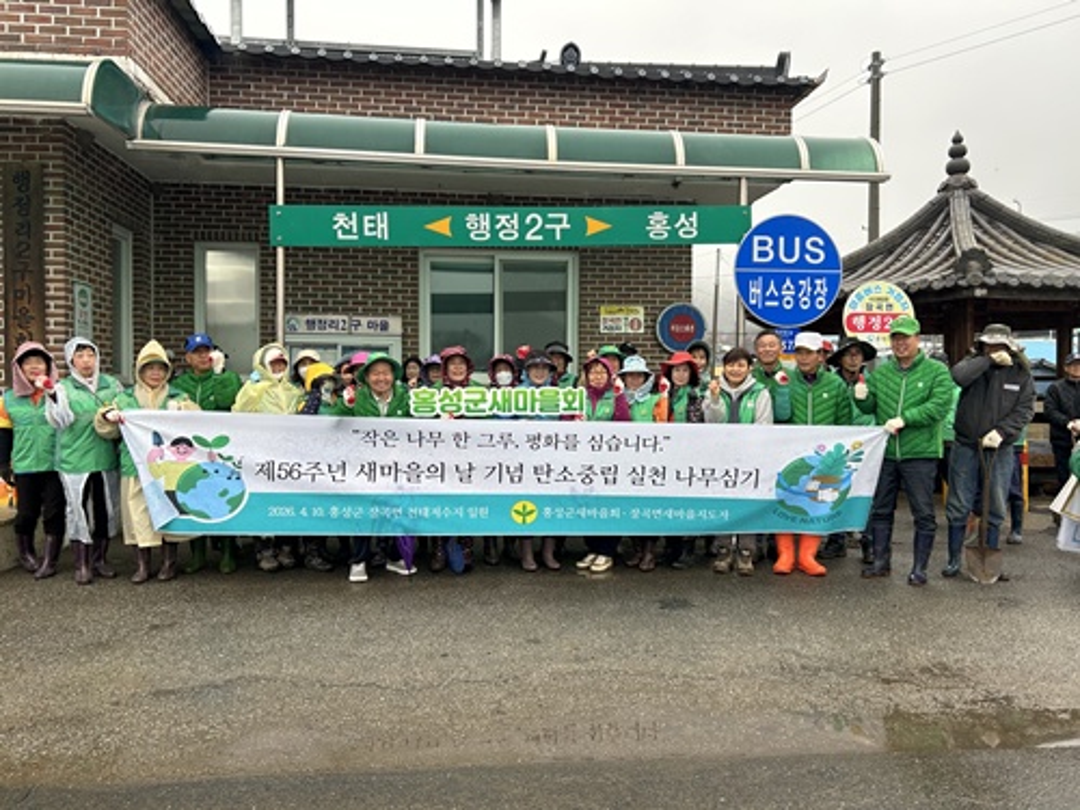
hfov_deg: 67.3
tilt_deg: -0.6
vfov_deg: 53.1
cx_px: 540
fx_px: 811
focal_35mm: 26
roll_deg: -0.4
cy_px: 405
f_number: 1.5
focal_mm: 5.7
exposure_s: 1/203
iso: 40
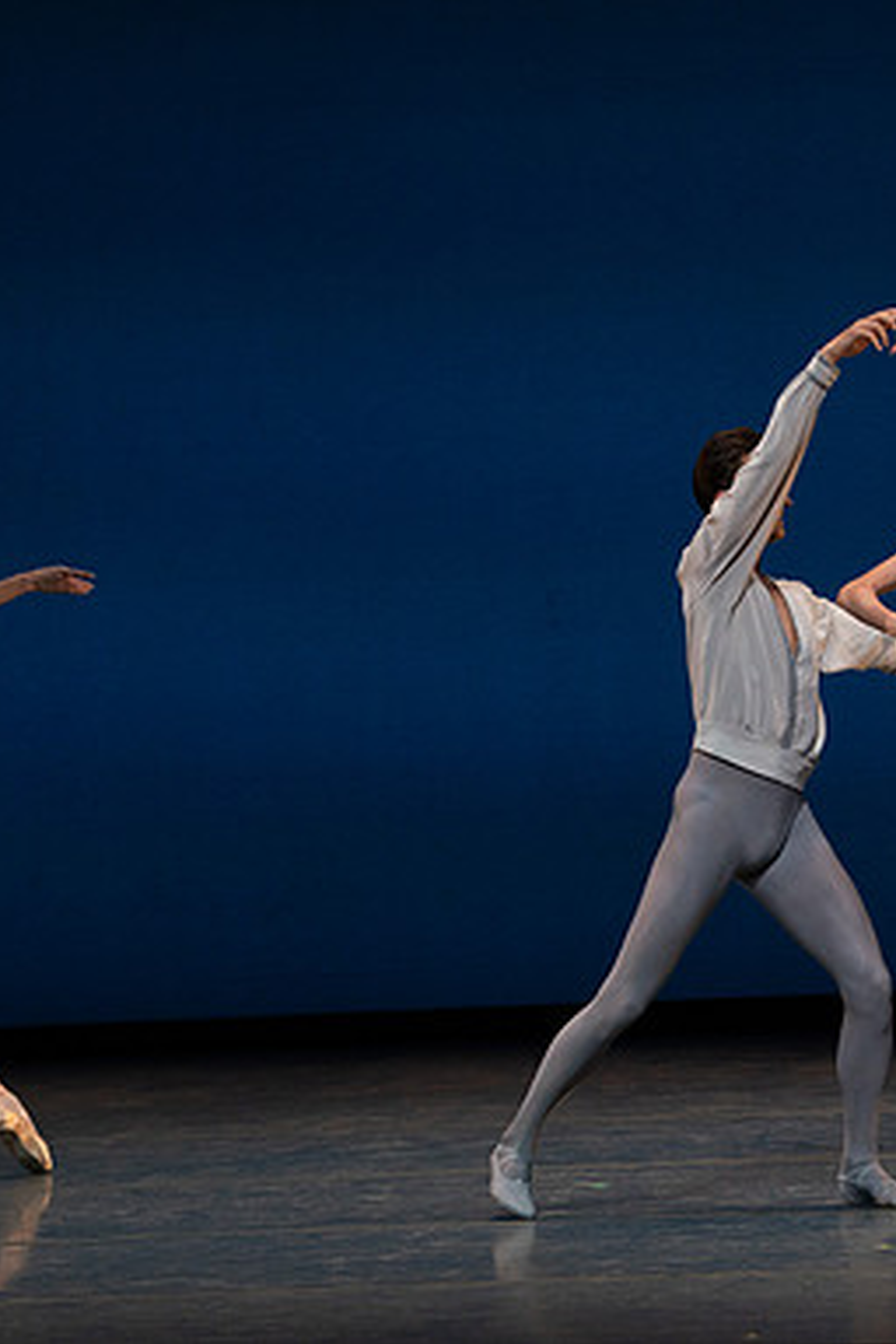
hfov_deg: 4.5
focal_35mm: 302
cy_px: 670
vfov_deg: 6.8
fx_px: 11274
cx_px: 693
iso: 3200
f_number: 8
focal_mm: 200
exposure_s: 1/500
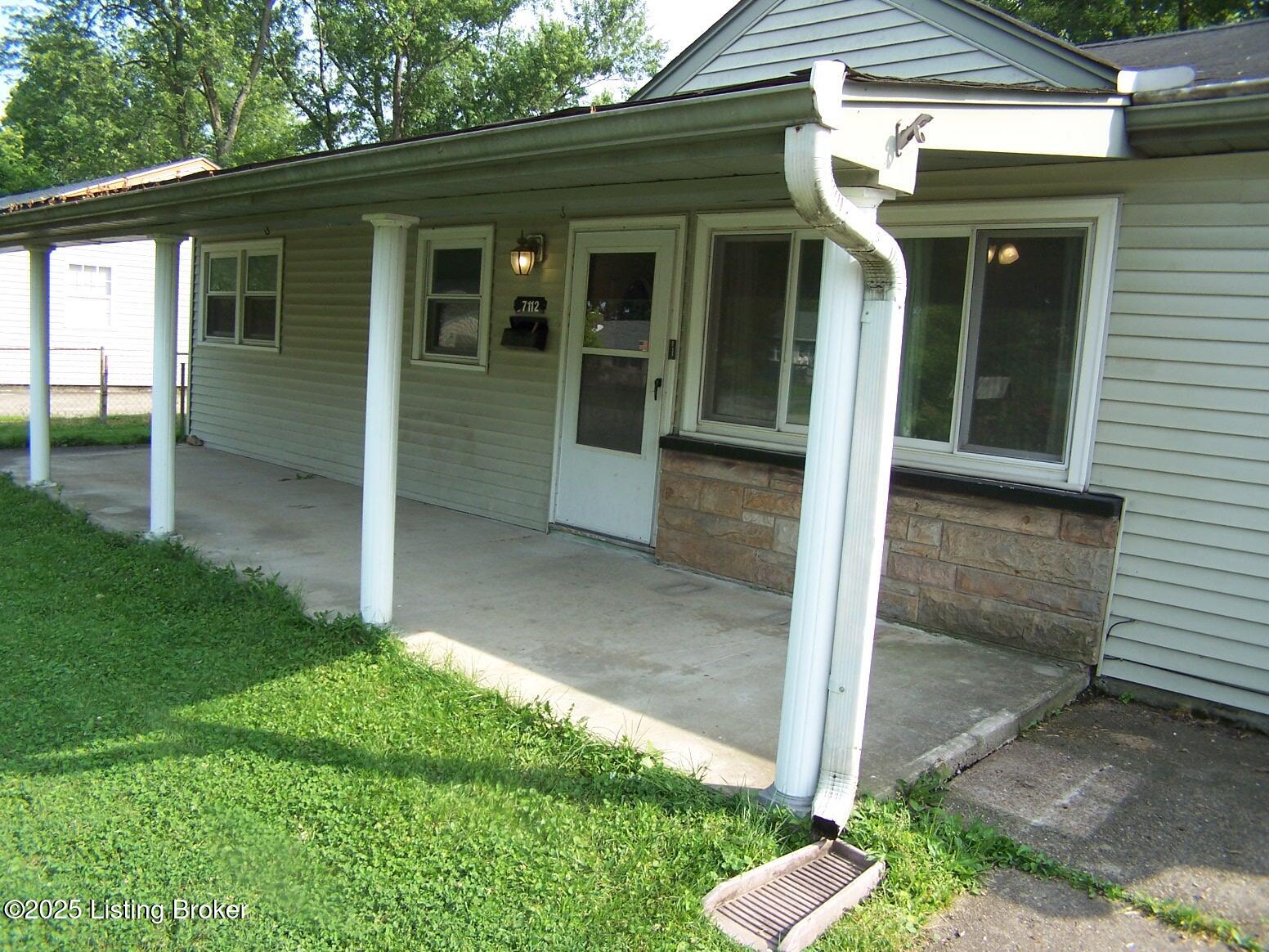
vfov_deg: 37.7
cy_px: 476
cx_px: 634
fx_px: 1393
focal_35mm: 38
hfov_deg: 49.0
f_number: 2.8
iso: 80
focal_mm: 6.3
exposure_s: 1/350
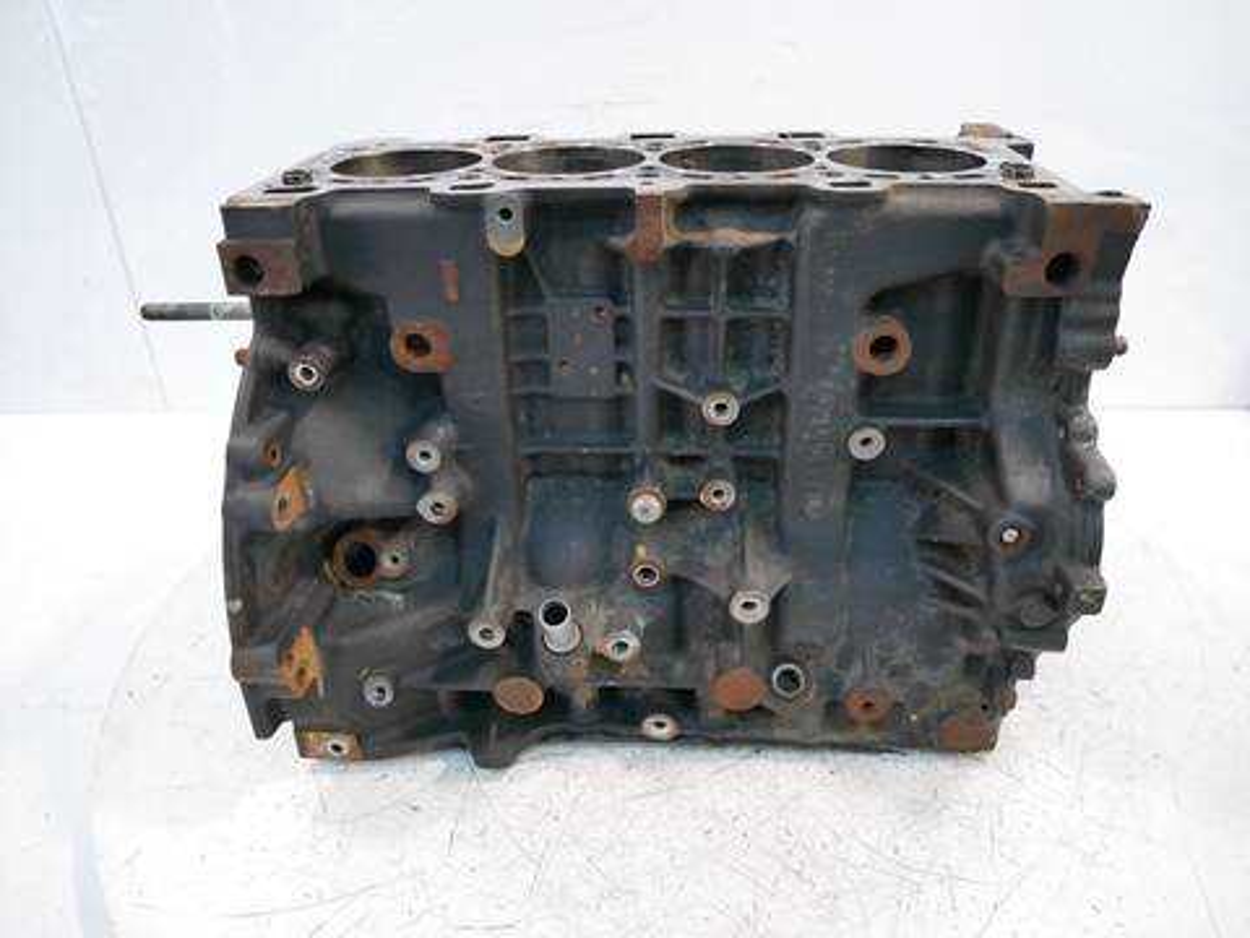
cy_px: 469
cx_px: 625
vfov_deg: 56.8
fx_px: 867
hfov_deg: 71.6
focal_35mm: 24
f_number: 3.5
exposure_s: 1/60
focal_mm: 12
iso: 800
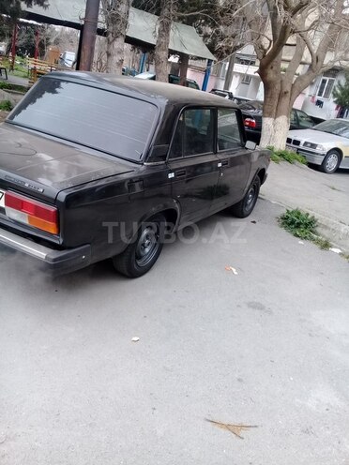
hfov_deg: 45.4
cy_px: 232
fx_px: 417
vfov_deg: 58.4
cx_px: 174
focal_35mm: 31
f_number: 2.2
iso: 64
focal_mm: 3.3
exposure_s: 1/116
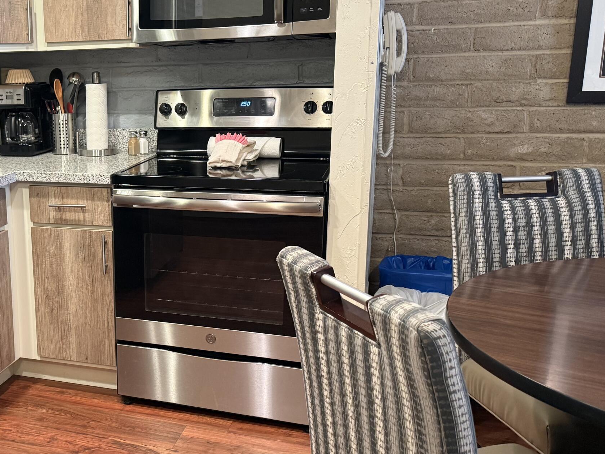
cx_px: 90
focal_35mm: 43
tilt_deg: -13.2
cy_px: 231
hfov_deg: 41.3
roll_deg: +1.5
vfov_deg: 33.6
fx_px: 752
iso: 320
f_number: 1.78
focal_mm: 6.76
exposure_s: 1/60
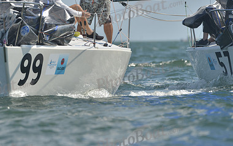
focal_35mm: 622
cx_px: 65
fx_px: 3952
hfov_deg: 3.4
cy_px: 52
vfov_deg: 2.1
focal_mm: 400
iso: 200
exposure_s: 1/1250
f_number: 6.3
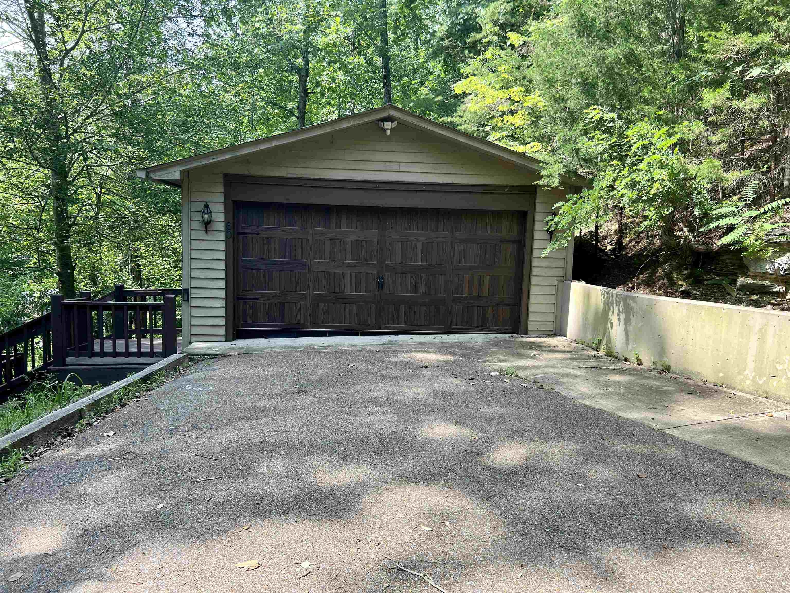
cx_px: 395
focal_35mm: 26
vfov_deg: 53.1
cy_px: 296
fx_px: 593
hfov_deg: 67.3
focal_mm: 5.7
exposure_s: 1/597
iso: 50
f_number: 1.5
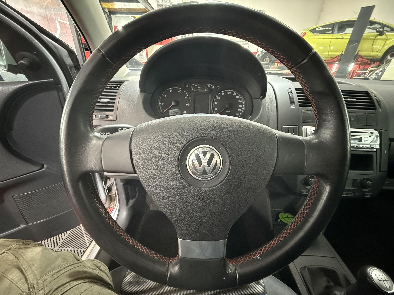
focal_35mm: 14
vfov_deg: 85.7
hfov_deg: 102.1
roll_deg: -2.4
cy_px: 148
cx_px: 197
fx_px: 159
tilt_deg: -25.8
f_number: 2.2
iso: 1000
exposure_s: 1/33
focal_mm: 2.22
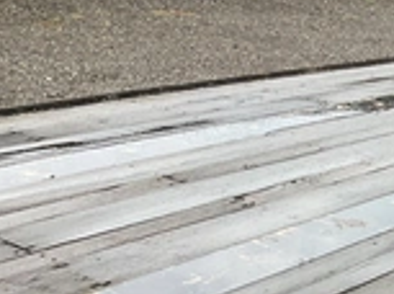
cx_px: 443
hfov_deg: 23.9
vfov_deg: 18.2
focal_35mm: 76
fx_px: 863
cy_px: 366
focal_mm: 3
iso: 16
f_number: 1.8
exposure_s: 1/127
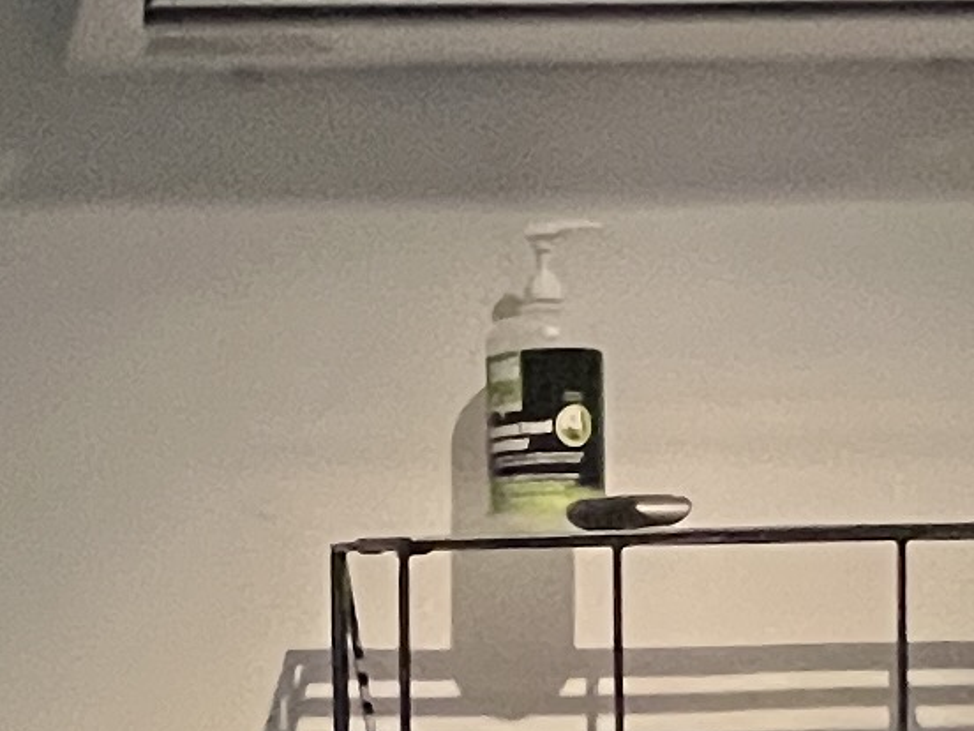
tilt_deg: -4.3
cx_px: 184
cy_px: 796
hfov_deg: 20.4
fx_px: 2673
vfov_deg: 15.2
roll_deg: +1.4
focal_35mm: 95
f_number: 1.8
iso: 800
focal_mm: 1.57
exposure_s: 1/40
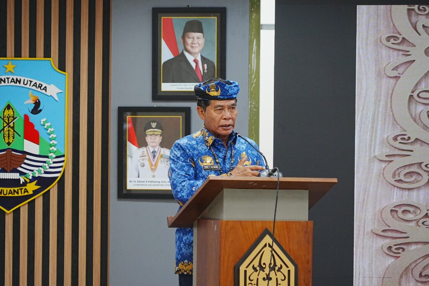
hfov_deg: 10.2
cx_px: 214
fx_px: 2395
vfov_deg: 6.8
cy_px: 143
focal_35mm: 201
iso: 3200
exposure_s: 1/160
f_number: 6.3
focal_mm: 201
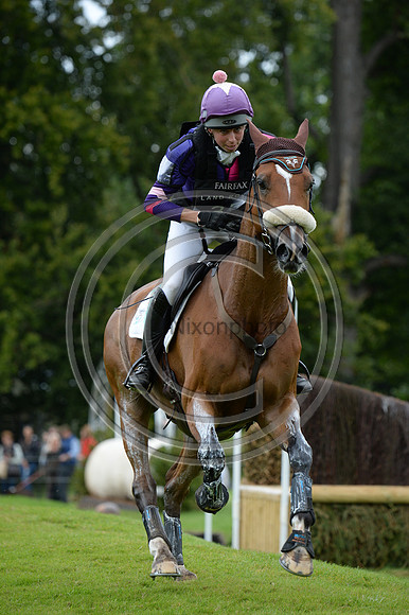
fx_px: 4436
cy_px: 308
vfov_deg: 7.9
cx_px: 204
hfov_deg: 5.3
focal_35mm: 260
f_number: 6.3
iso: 1000
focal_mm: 260
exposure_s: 1/1000
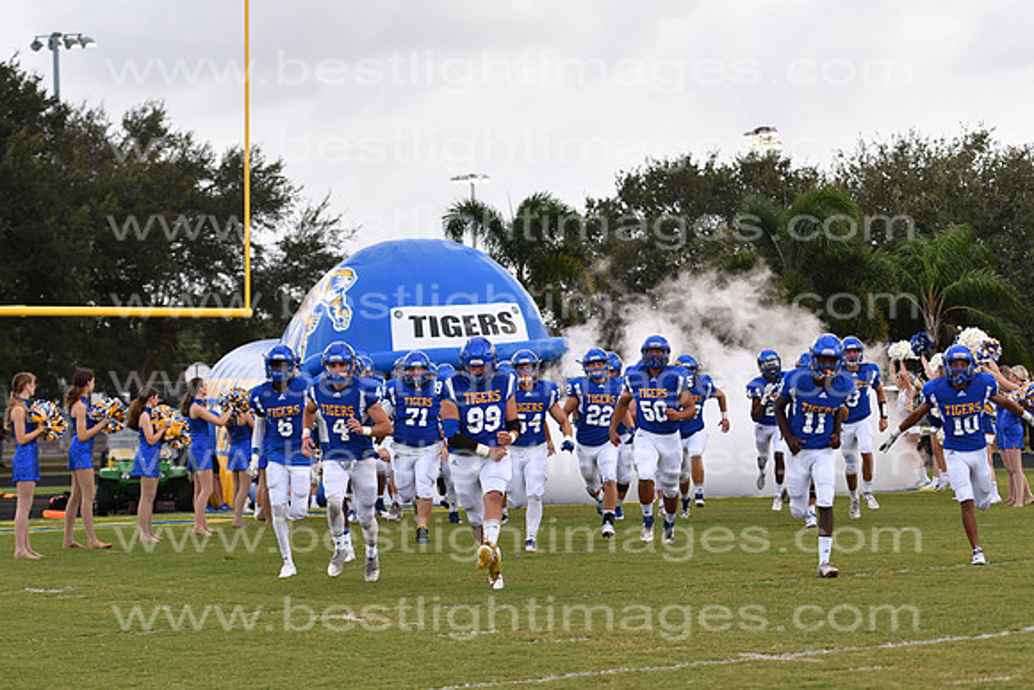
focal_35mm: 105
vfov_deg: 13.0
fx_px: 3016
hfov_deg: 19.5
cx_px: 517
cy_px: 345
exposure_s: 1/1250
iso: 800
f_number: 3.2
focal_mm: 70
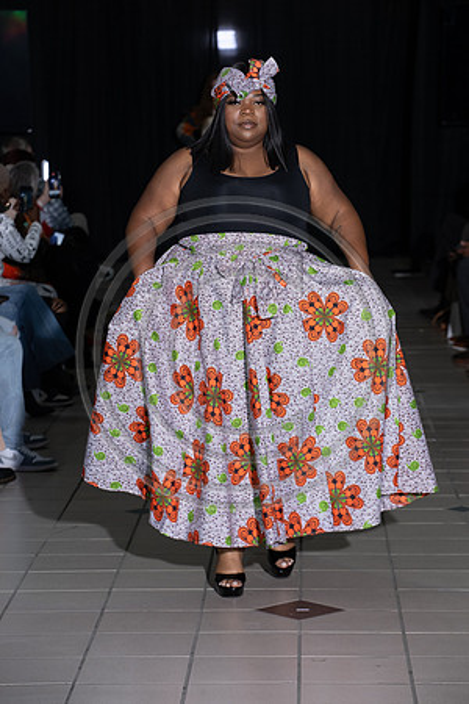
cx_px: 234
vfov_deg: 16.4
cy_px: 352
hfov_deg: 11.0
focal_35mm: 125
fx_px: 2443
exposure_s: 1/160
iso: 1000
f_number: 6.3
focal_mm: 125
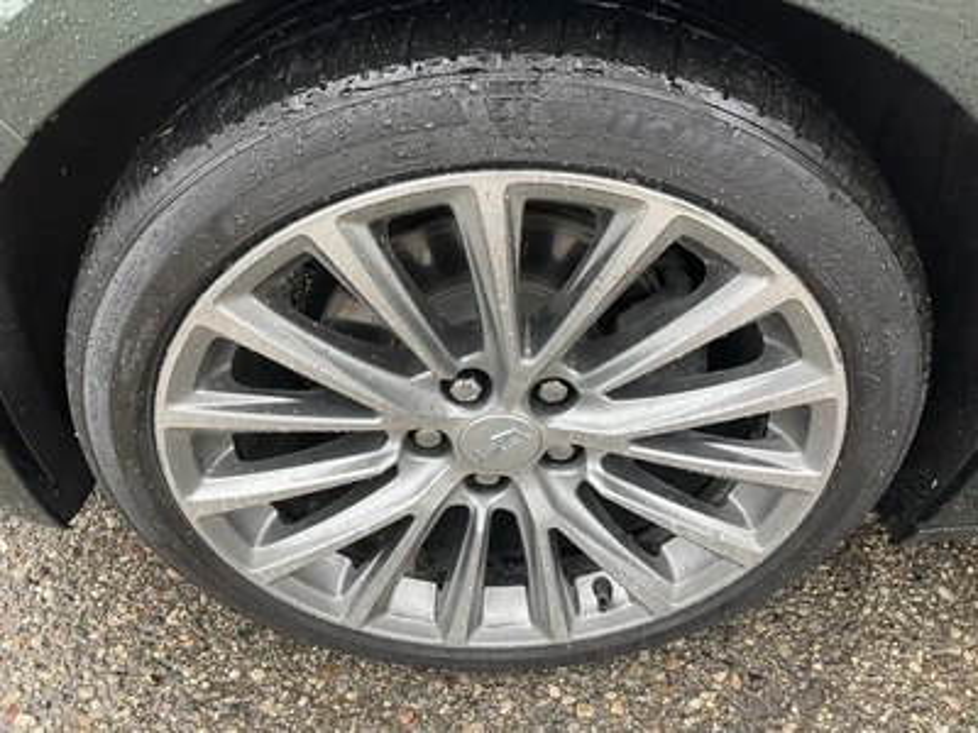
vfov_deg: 48.2
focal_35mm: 29
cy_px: 366
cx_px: 489
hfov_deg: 61.7
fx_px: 819
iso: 32
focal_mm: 3
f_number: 1.8
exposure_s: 1/122
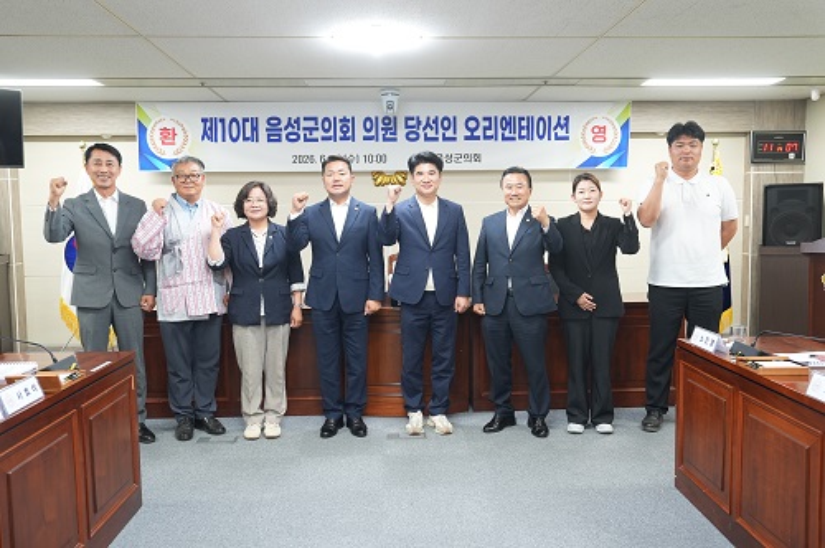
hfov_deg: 62.0
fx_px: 687
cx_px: 412
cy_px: 274
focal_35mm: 30
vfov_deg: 43.5
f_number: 3.5
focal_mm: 30
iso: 1000
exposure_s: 1/50
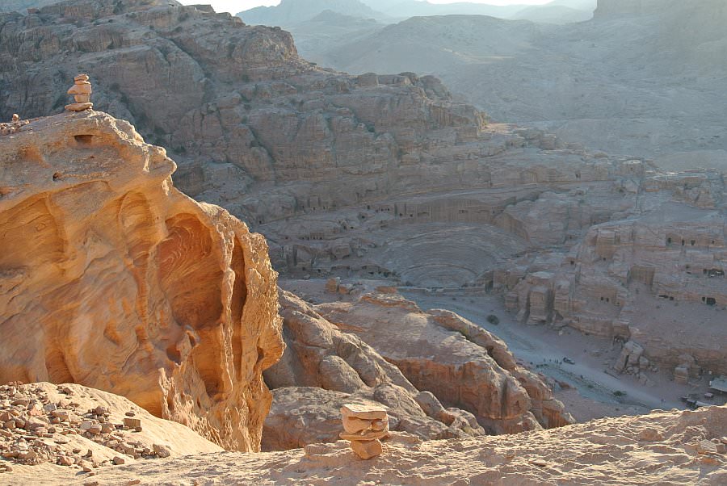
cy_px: 243
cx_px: 364
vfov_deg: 34.3
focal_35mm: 39
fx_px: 788
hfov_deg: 49.5
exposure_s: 1/250
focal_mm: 14.5
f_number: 4
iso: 110
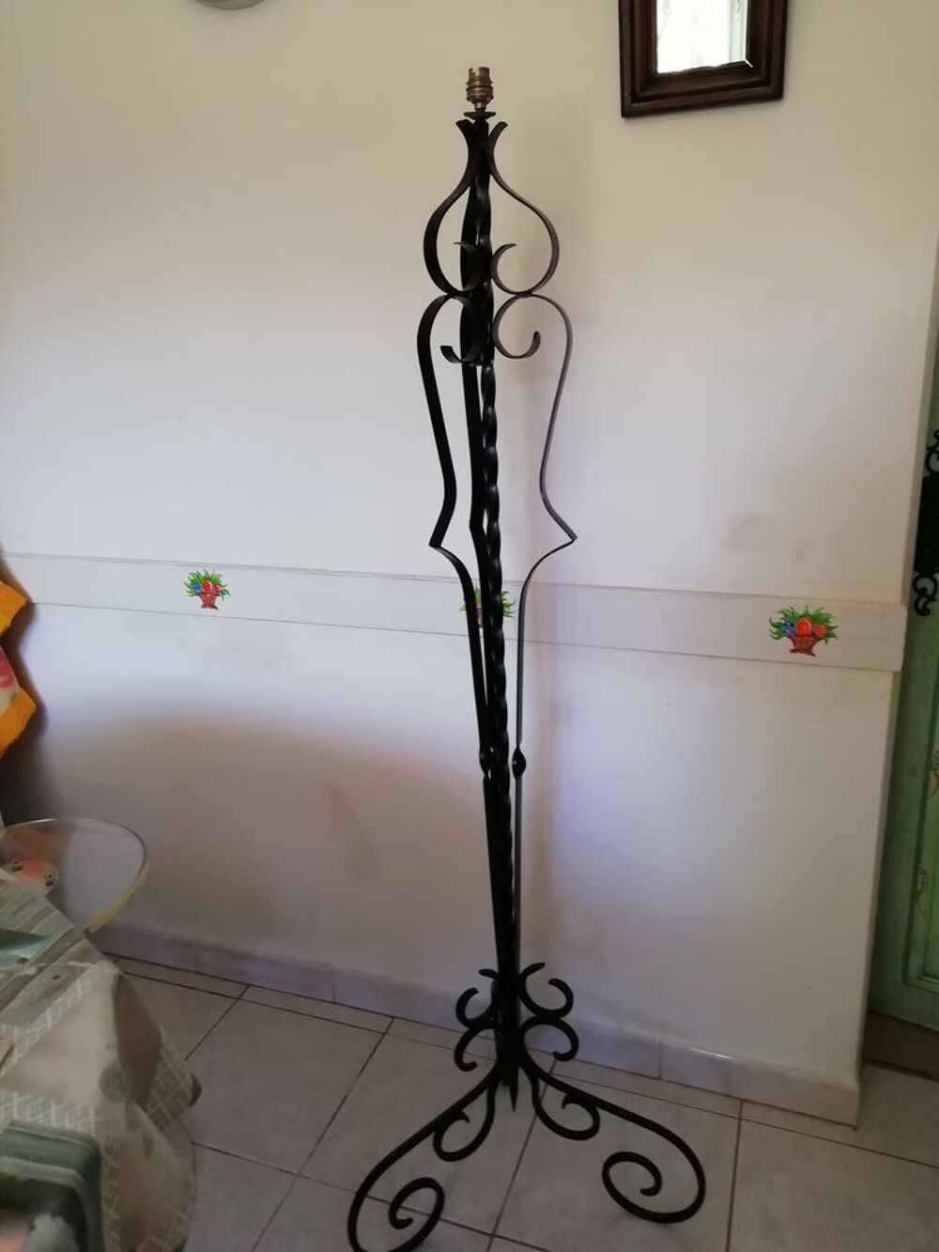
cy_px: 626
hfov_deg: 53.1
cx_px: 470
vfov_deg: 67.3
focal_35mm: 26
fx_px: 940
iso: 125
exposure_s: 1/33.3
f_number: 2.2
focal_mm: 3.21
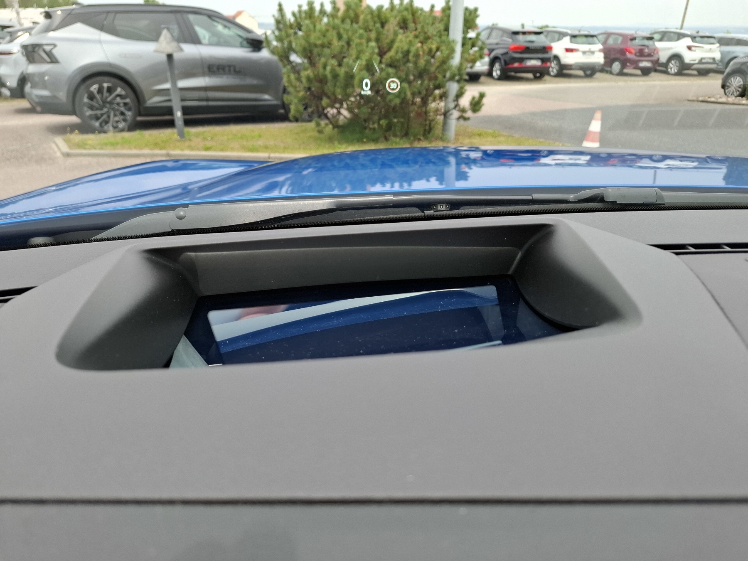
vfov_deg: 58.9
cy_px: 280
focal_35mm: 23
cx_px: 374
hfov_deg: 73.9
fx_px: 497
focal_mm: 5.54
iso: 50
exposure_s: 1/592
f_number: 1.8
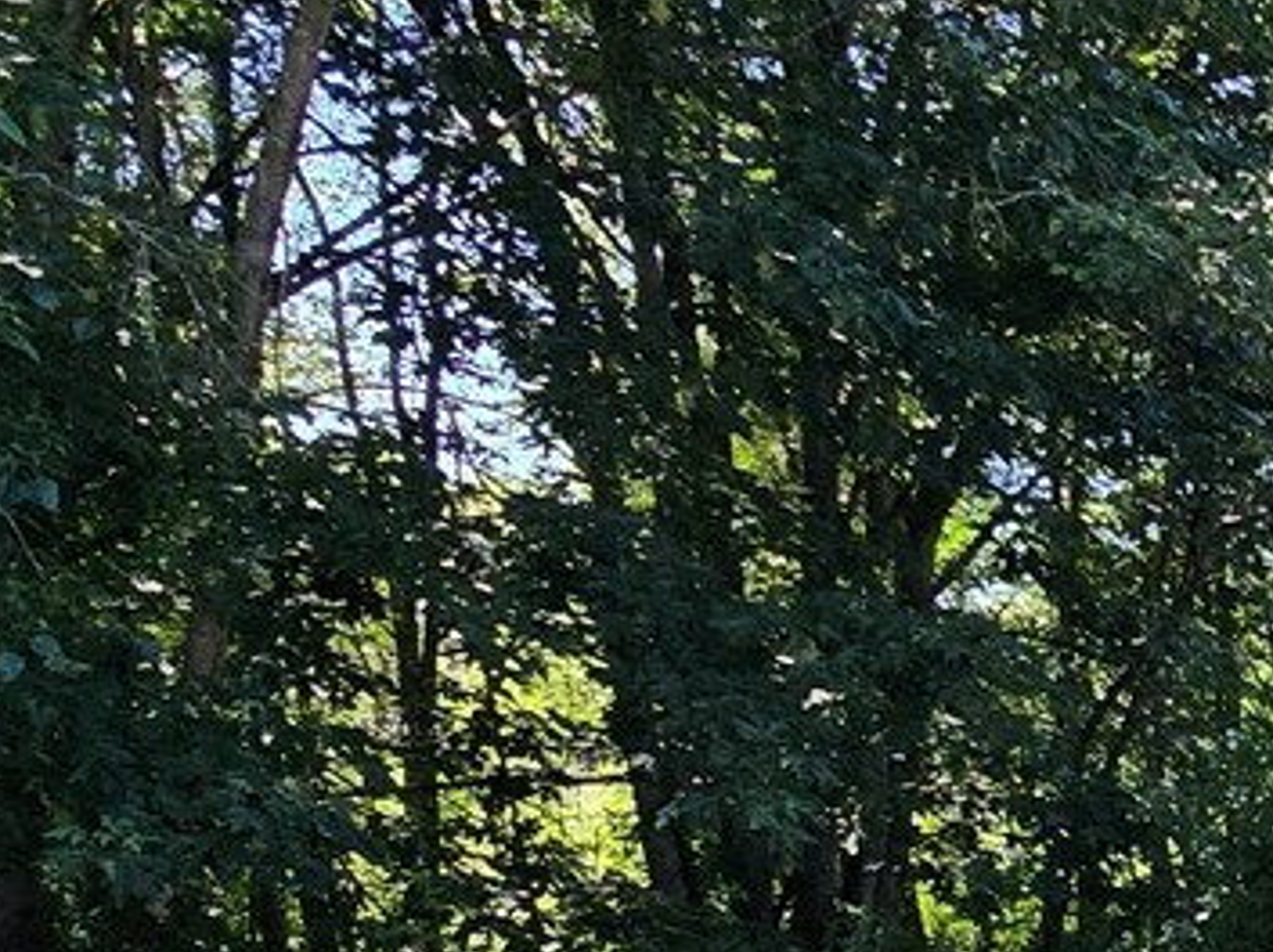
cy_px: 1049
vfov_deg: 23.3
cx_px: 1937
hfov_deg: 24.8
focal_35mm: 59
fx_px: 2168
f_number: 2.2
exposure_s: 1/703
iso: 50
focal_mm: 2.2
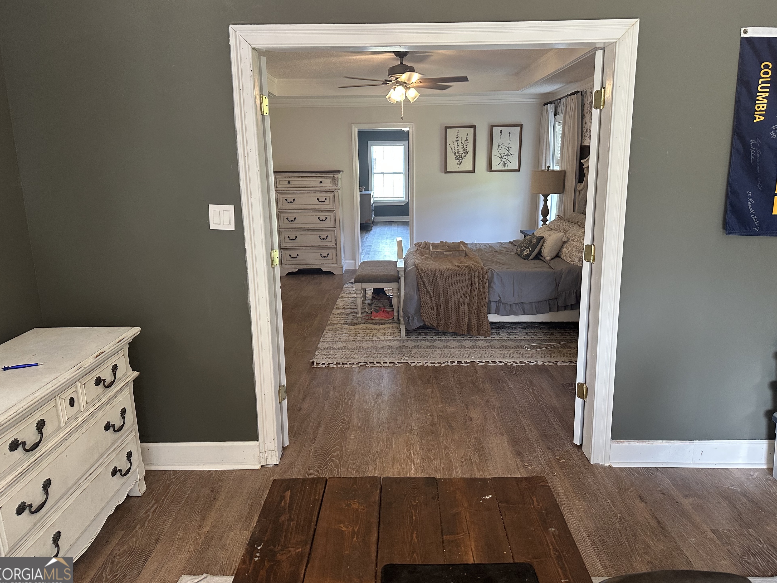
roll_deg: +1.5
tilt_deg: -11.6
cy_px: 284
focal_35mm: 25
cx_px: 387
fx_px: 561
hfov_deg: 69.4
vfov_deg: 54.9
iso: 250
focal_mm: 6.86
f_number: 1.78
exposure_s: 1/117
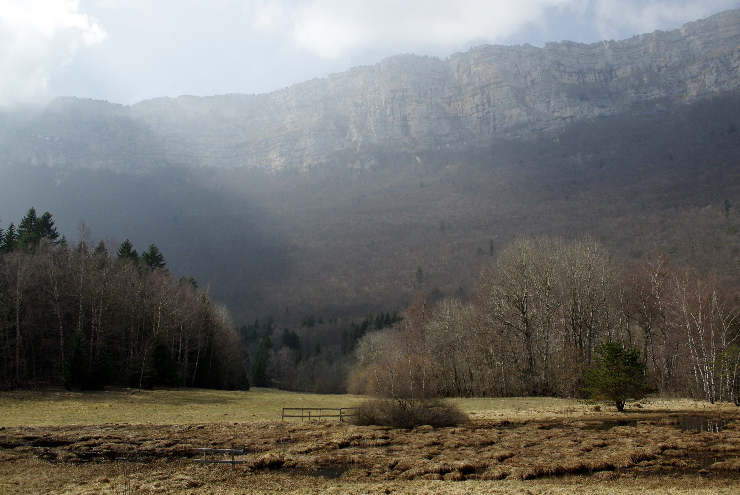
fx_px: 556
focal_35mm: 27
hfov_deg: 67.3
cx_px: 370
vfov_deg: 48.0
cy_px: 248
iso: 400
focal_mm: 18
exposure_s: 1/1000
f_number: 8
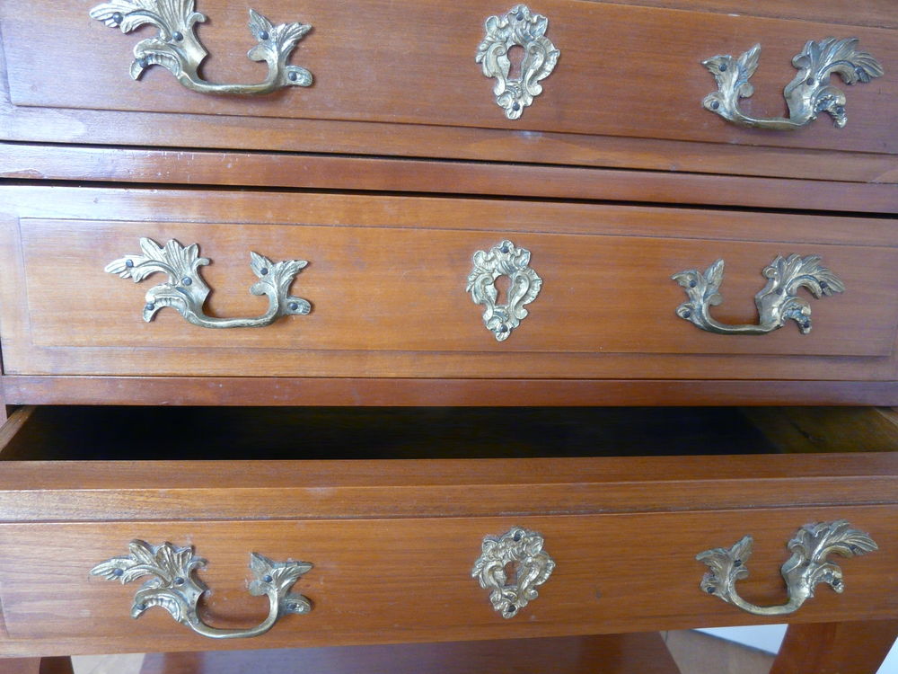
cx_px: 449
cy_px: 337
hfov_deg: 63.4
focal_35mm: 28
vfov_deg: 49.7
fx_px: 726
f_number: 2.8
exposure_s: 1/40
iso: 400
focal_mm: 4.6
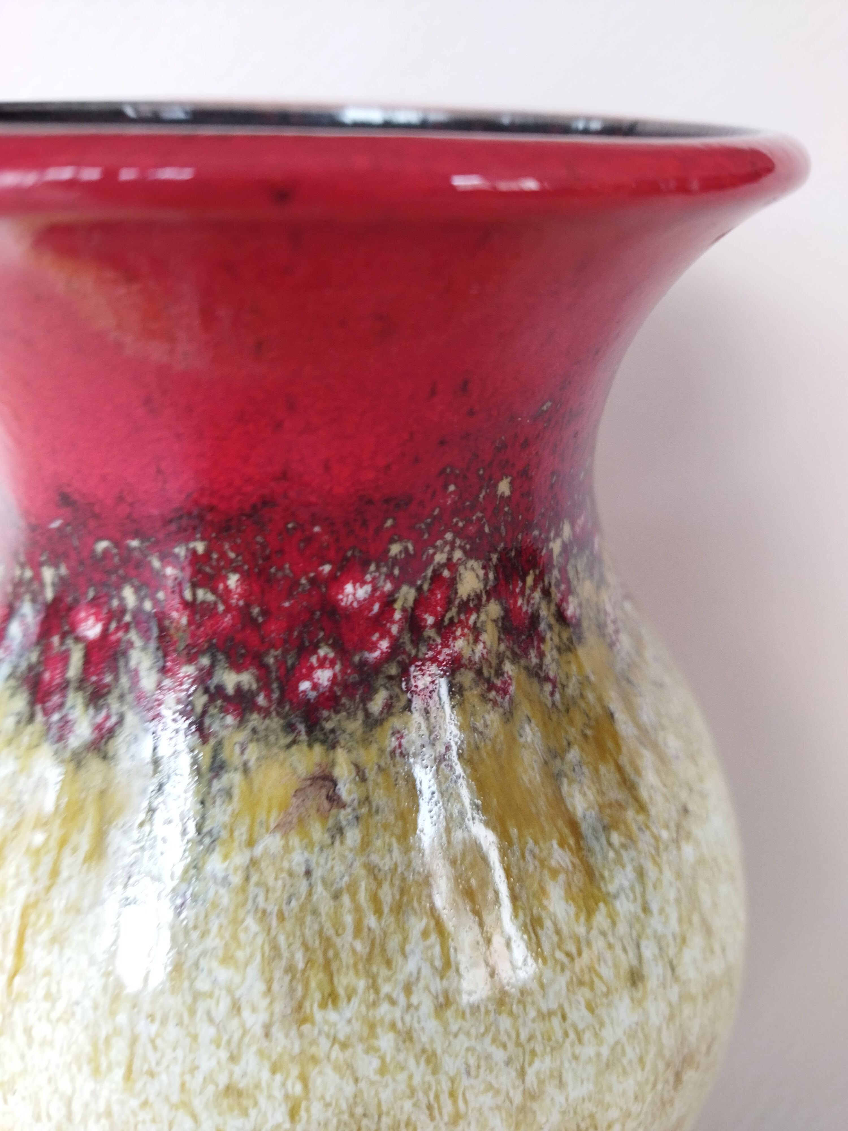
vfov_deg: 65.3
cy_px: 566
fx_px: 882
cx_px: 424
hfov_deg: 51.4
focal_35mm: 27
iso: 115
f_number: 1.79
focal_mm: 4.71
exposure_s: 1/50
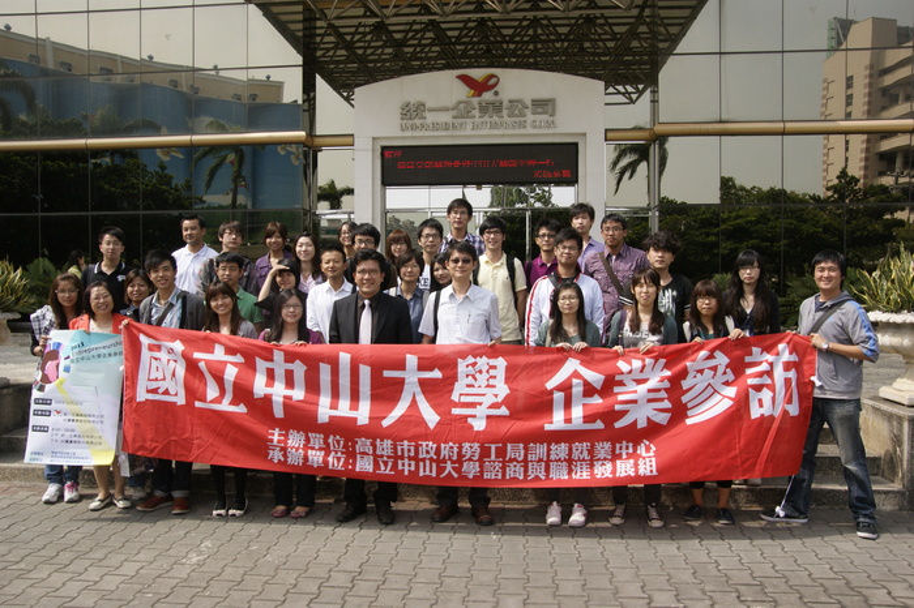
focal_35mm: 30
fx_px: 761
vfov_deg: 43.6
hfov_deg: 62.0
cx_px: 457
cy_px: 304
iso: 400
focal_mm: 20
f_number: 7.1
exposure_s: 1/1250
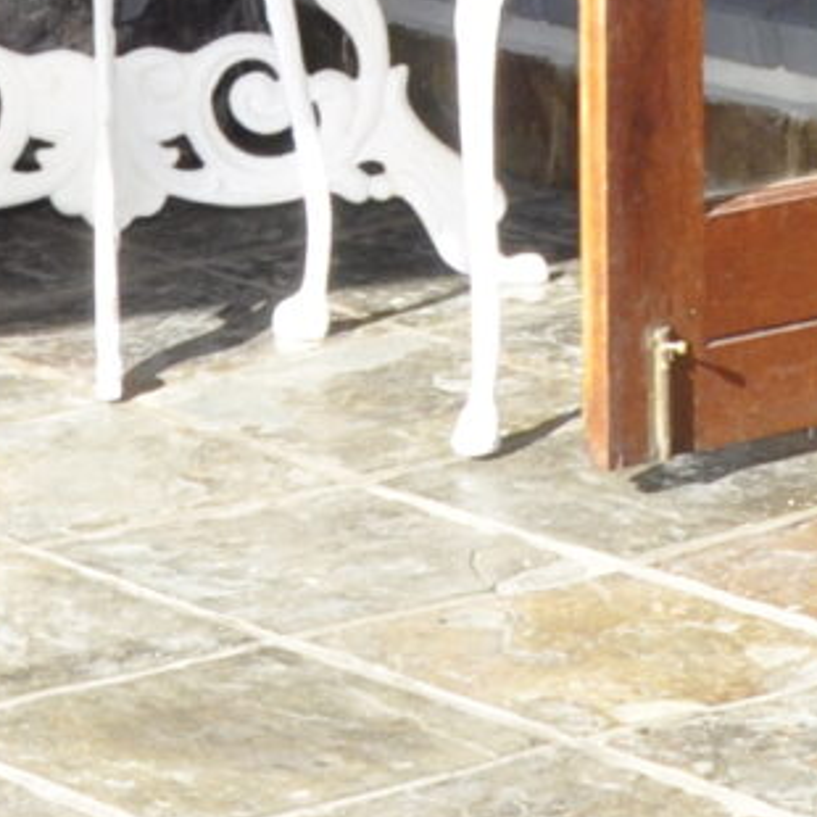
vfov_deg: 7.7
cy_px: -712
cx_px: 514
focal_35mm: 220
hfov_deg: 7.9
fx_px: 5888
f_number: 9
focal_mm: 21
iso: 400
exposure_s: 1/200
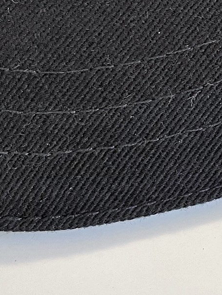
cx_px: 292
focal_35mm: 87
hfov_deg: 16.1
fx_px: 743
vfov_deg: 22.1
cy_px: 43
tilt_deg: -52.4
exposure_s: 1/97
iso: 125
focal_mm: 4.2
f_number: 1.6
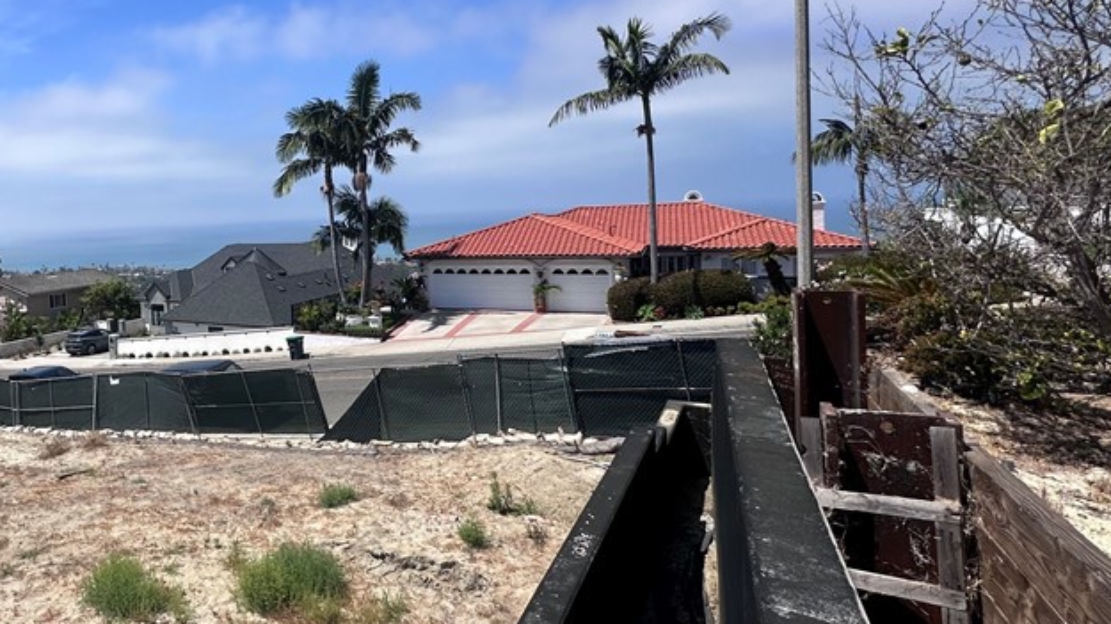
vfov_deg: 45.6
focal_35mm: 25
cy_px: 245
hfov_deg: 67.1
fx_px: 736
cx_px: 220
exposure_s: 1/3125
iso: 50
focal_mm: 2.22
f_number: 2.2
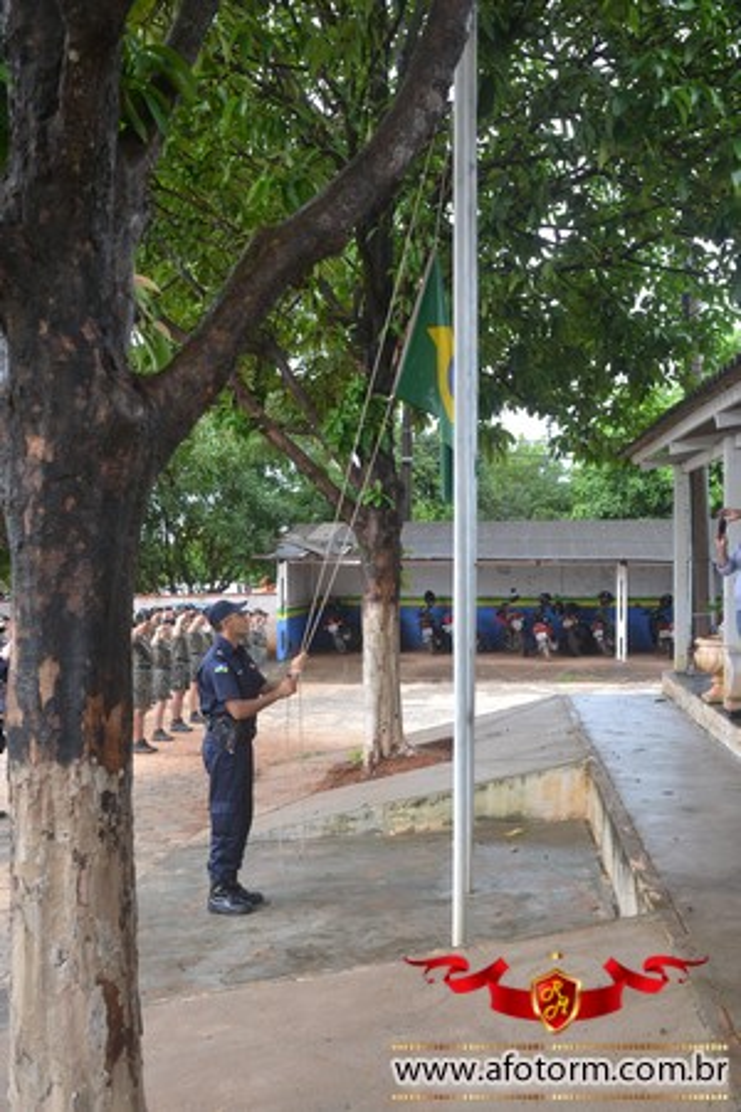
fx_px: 1204
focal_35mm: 39
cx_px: 370
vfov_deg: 49.6
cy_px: 556
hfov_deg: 34.2
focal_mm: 26
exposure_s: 1/125
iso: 400
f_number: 5.6
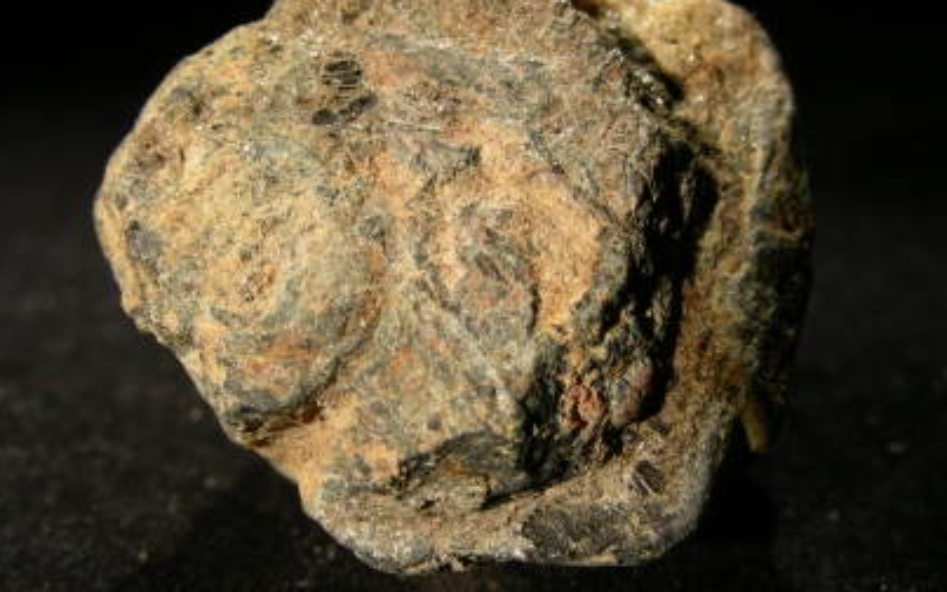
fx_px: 1058
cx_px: 470
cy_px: 257
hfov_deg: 48.2
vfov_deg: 31.2
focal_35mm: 41
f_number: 3.5
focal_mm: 6.3
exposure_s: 1/42.4
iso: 50
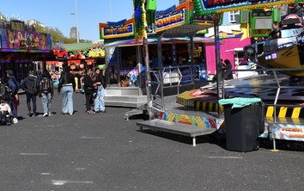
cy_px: 42
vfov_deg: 18.8
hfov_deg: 27.8
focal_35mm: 69
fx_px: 572
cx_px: -8
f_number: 8
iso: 200
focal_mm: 20
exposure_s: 1/500
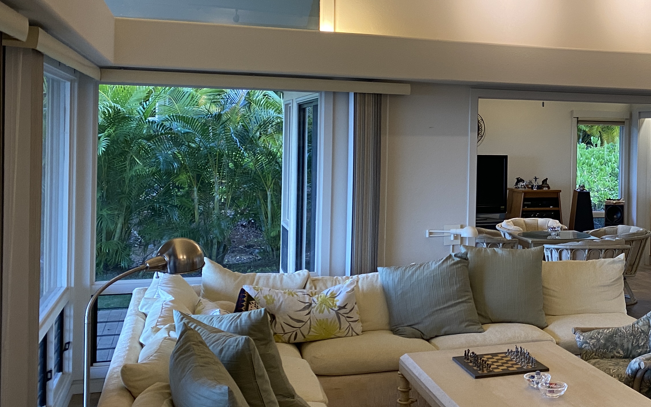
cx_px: 562
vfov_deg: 26.2
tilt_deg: -0.6
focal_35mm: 49
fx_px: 869
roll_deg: -1.2
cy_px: 145
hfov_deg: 38.7
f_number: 1.8
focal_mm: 4.25
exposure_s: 1/60
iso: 100
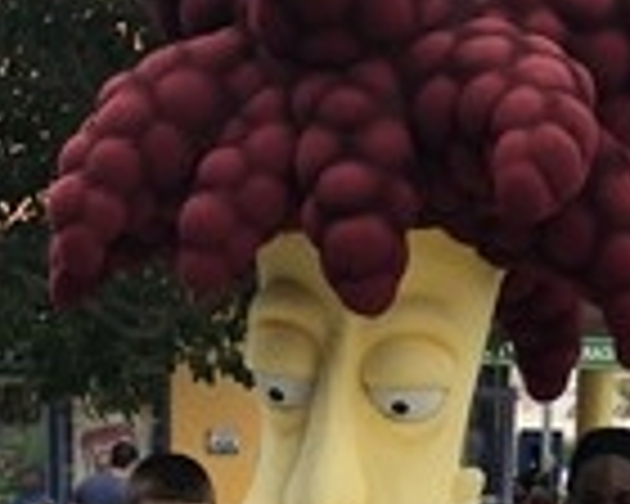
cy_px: 742
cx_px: 356
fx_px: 2331
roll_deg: -0.9
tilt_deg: -6.5
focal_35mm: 125
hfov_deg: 15.4
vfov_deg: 11.8
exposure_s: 1/343
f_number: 1.8
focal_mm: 4
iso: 20
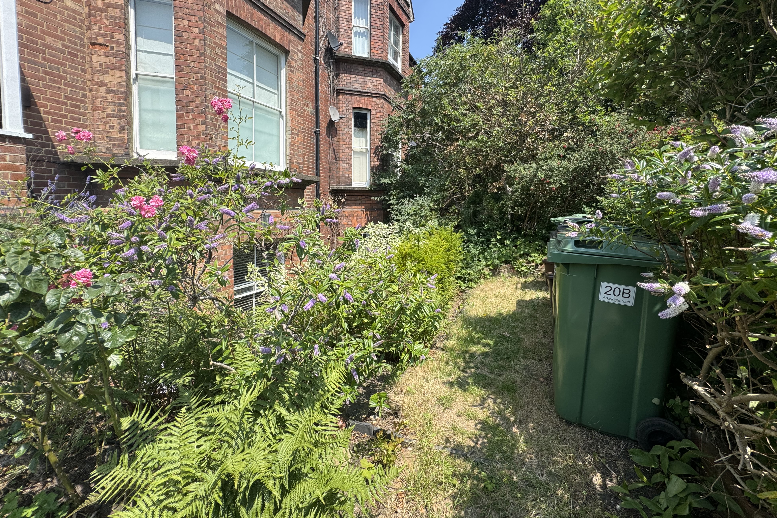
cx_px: 398
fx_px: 324
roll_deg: -0.4
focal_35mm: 15
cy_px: 222
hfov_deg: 100.4
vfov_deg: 76.9
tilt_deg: -2.4
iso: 50
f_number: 2.2
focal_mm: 2.22
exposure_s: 1/849
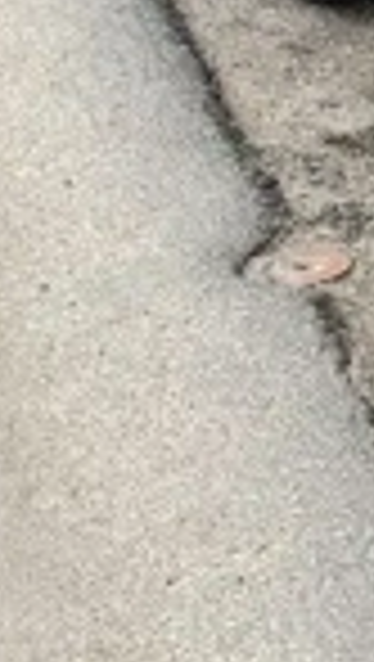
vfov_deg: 18.5
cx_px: 1230
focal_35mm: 111
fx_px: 1951
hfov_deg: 8.5
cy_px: -81
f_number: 1.7
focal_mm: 4.71
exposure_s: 1/100
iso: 183
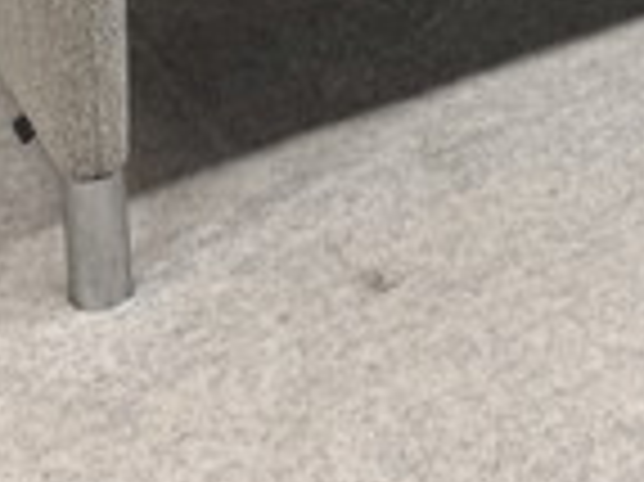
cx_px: 698
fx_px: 1599
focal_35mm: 86
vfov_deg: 15.6
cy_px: -279
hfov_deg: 21.7
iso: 125
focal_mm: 6.76
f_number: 1.78
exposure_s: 1/100
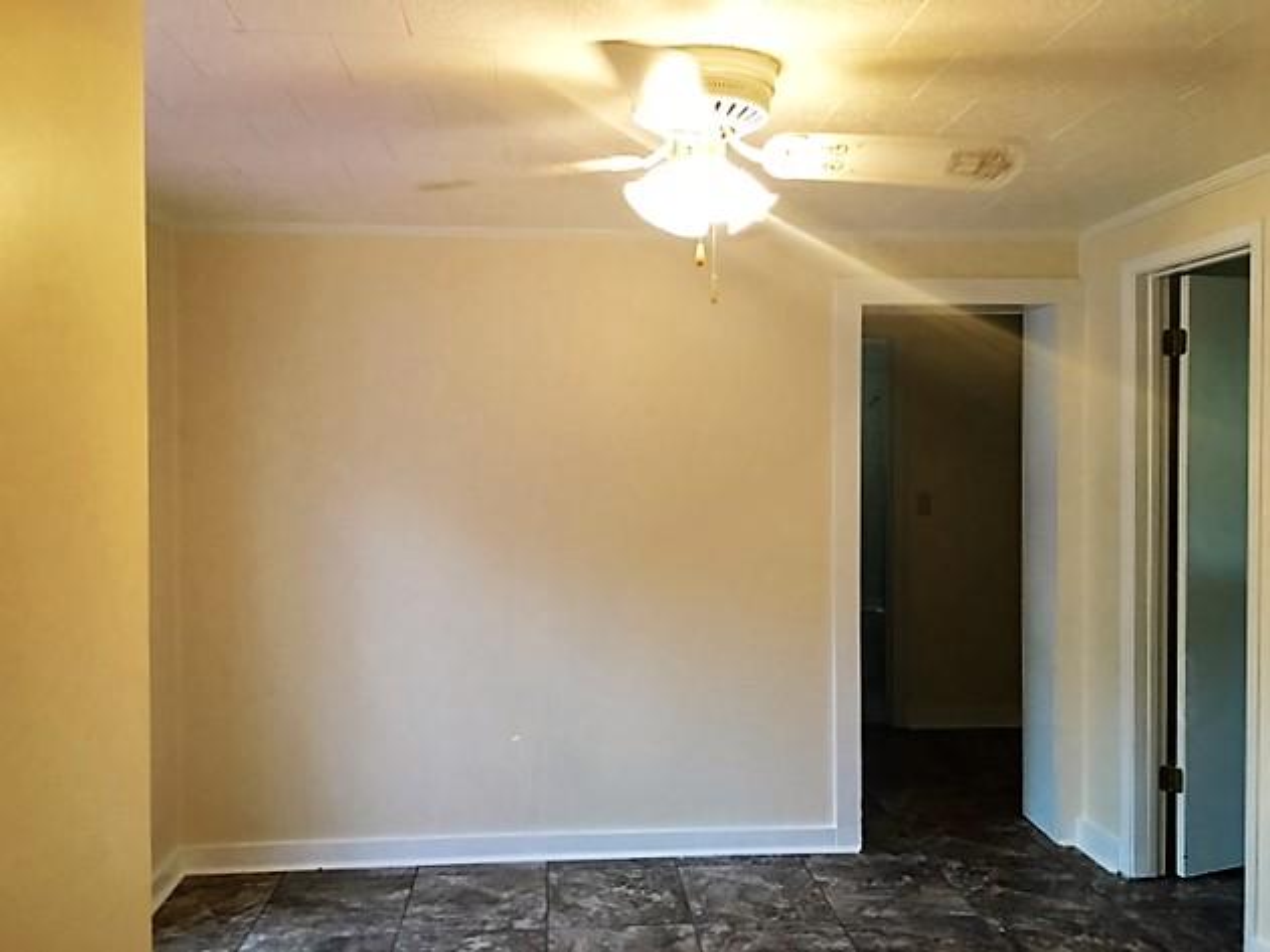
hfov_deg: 61.7
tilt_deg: -1.3
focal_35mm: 29
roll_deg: +0.3
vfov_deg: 48.2
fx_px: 1064
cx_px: 635
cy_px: 476
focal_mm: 4.15
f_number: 2.2
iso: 50
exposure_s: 1/15
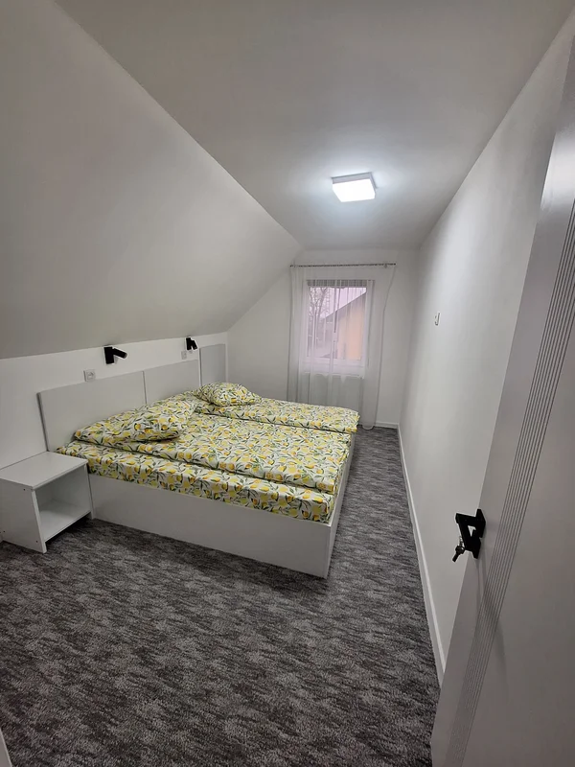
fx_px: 288
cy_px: 384
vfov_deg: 106.2
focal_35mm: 13
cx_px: 288
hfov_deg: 89.9
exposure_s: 1/50
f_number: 2.2
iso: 125
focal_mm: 1.74
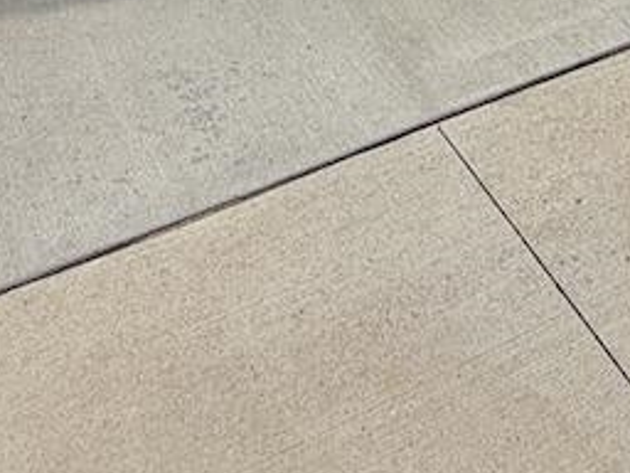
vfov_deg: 14.6
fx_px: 1274
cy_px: -631
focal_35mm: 70
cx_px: 421
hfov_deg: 27.6
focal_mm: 2.22
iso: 20
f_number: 2.2
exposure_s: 1/1235
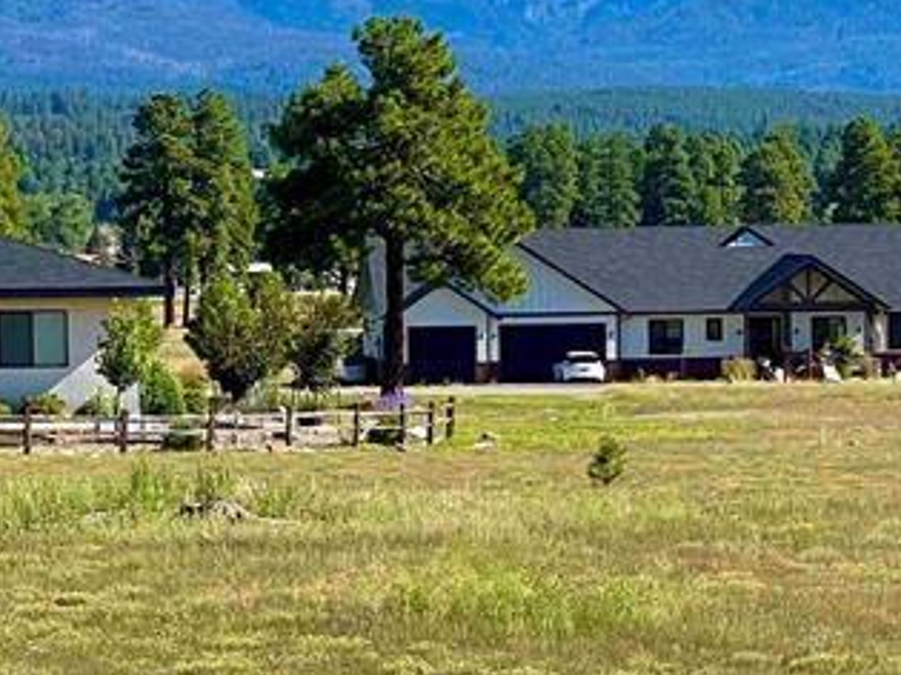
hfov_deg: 9.4
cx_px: 1047
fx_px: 5412
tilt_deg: -3.5
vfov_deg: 7.1
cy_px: 429
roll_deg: +1.2
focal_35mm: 208
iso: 20
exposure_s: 1/935
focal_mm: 7.5
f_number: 2.2
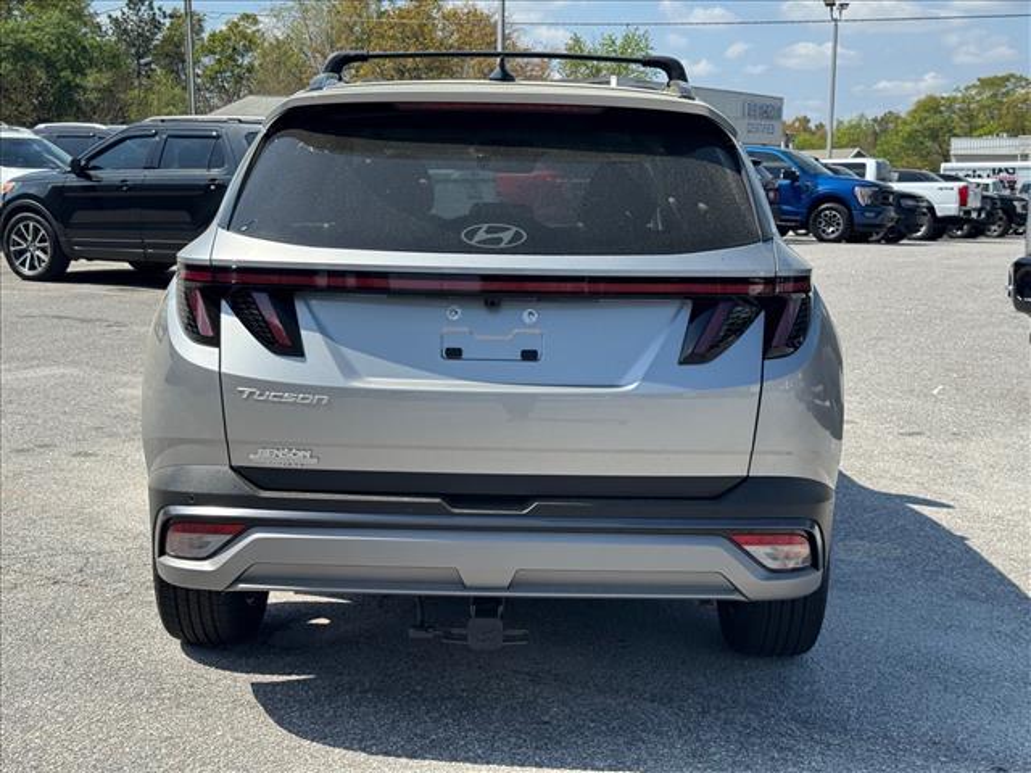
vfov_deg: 30.3
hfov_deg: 39.7
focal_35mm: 48
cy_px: 386
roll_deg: -1.0
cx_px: 516
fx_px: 1430
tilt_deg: -9.4
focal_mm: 6.76
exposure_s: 1/3425
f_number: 1.78
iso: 64
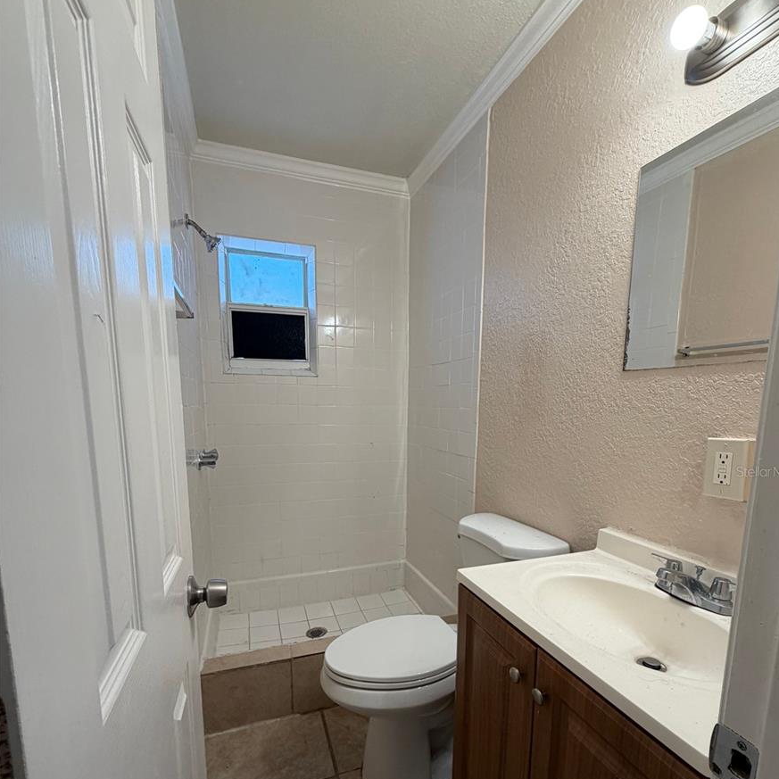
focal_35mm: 17
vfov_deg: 82.9
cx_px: 398
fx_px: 433
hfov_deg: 84.0
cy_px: 471
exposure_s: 1/120
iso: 125
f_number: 2.2
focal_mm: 2.22
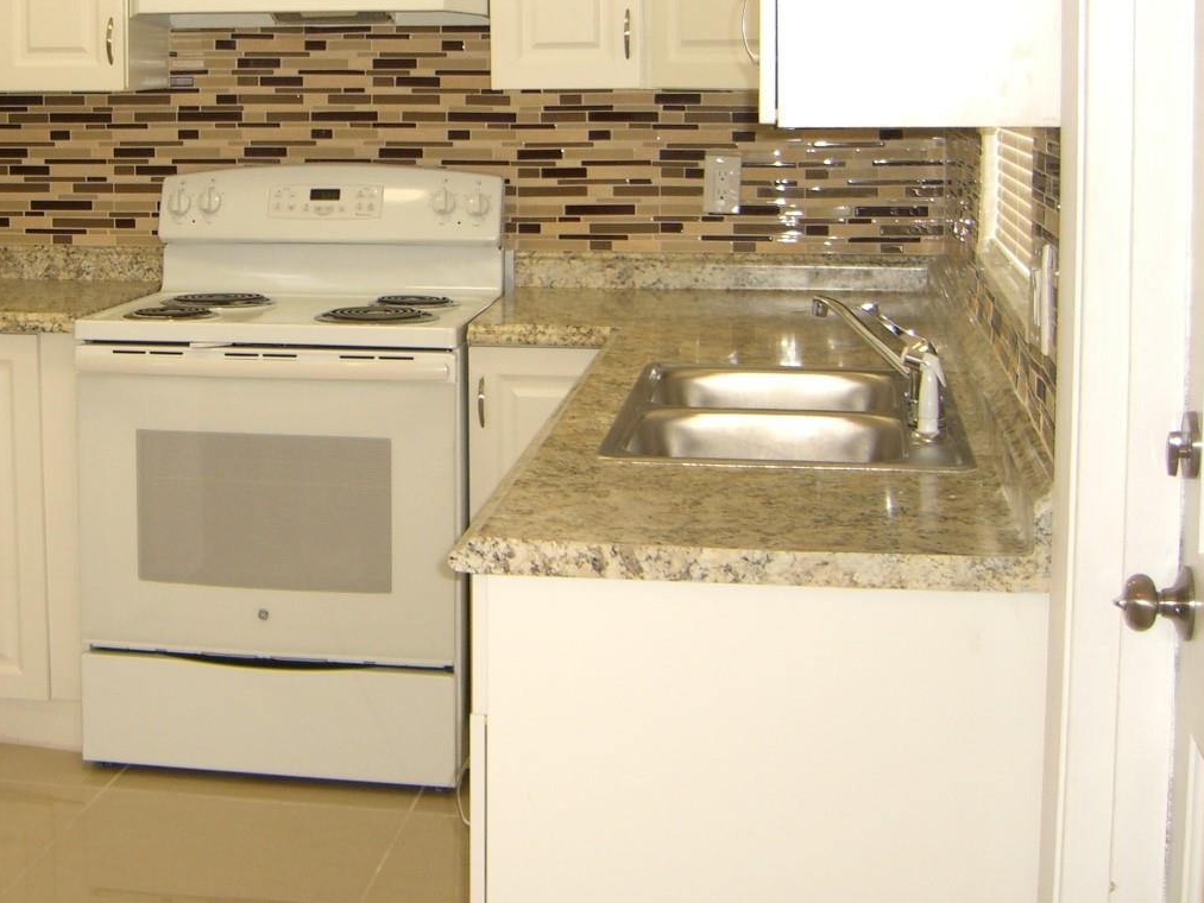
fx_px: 2087
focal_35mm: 60
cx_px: 291
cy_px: 211
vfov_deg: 24.1
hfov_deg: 31.6
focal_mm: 7.9
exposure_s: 1/60
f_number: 2.8
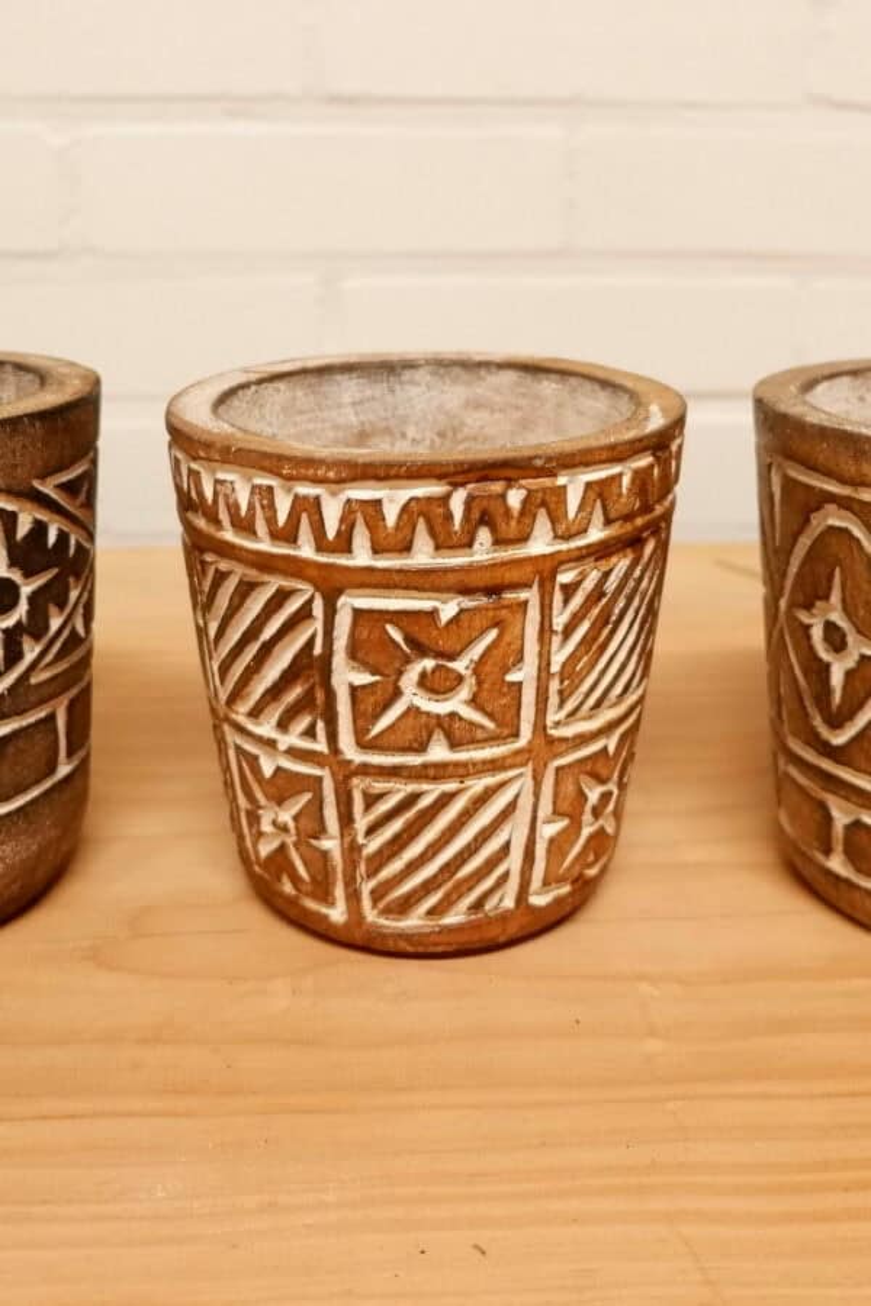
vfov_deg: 73.7
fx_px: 871
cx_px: 436
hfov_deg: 53.1
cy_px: 653
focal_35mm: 24
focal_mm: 16
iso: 3200
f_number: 3.5
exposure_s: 1/110
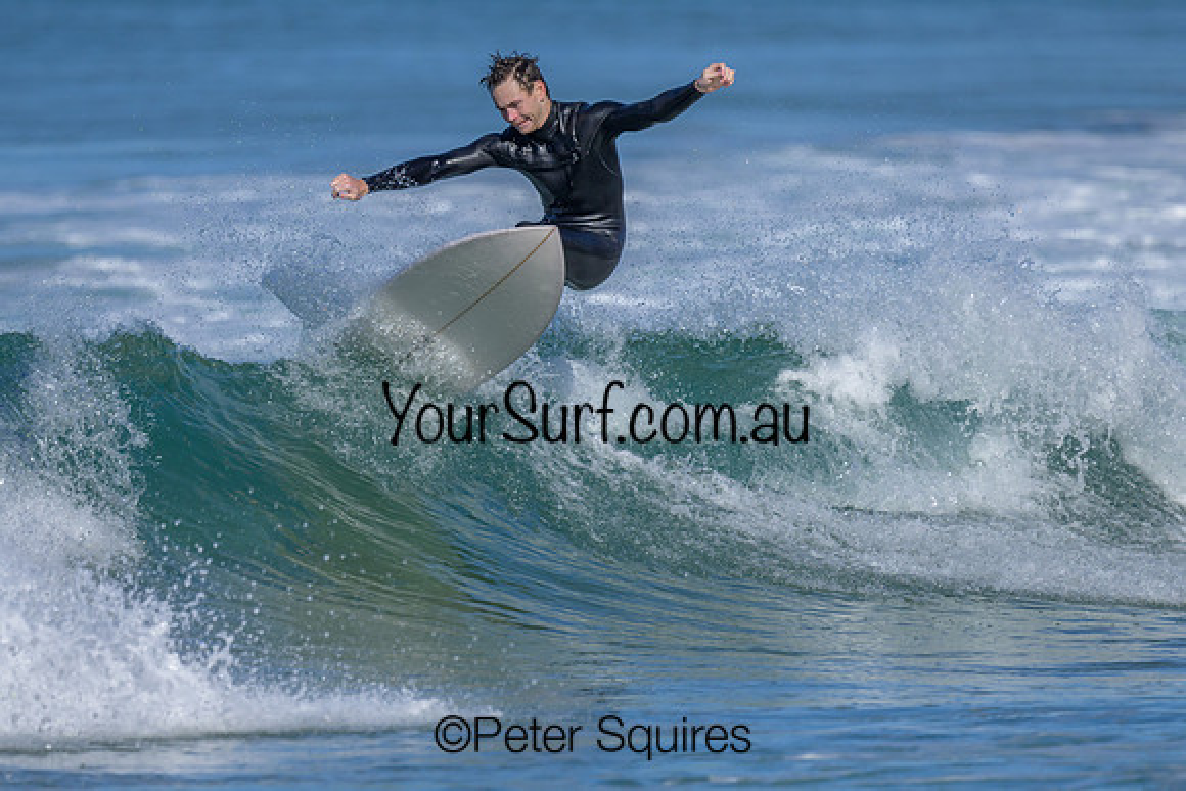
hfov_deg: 1.9
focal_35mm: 1093
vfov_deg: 1.3
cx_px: 548
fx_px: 36013
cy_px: 449
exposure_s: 1/2000
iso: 200
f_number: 6.3
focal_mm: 800
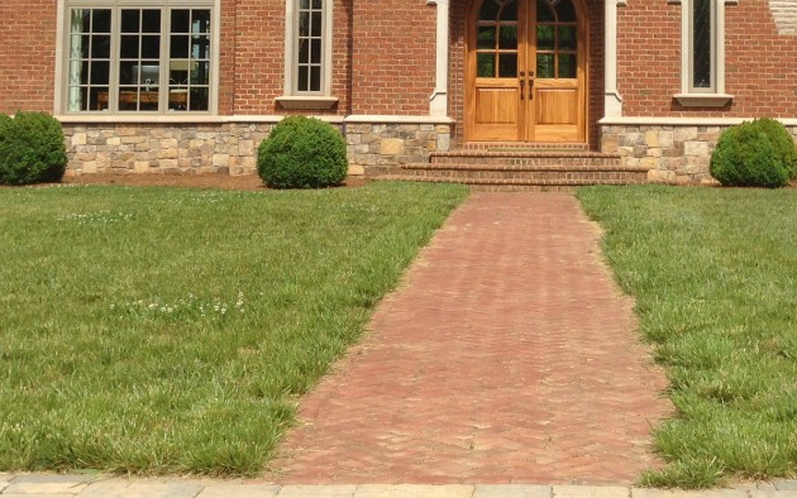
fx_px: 1608
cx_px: 521
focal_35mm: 74
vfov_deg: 17.1
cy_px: -28
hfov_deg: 27.7
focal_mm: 4.12
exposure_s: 1/1748
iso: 50
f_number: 2.4
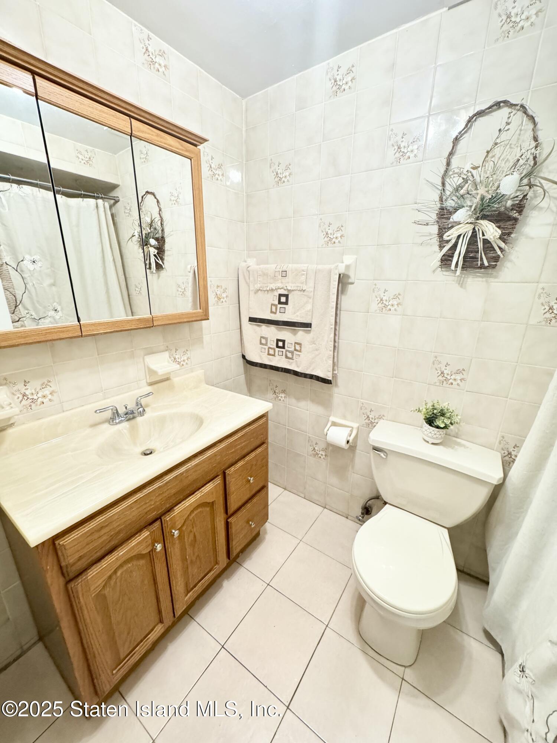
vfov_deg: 102.1
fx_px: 300
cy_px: 372
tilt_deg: -16.9
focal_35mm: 14
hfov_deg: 85.7
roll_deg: +0.1
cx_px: 278
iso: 320
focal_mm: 2.22
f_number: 2.2
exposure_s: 1/120
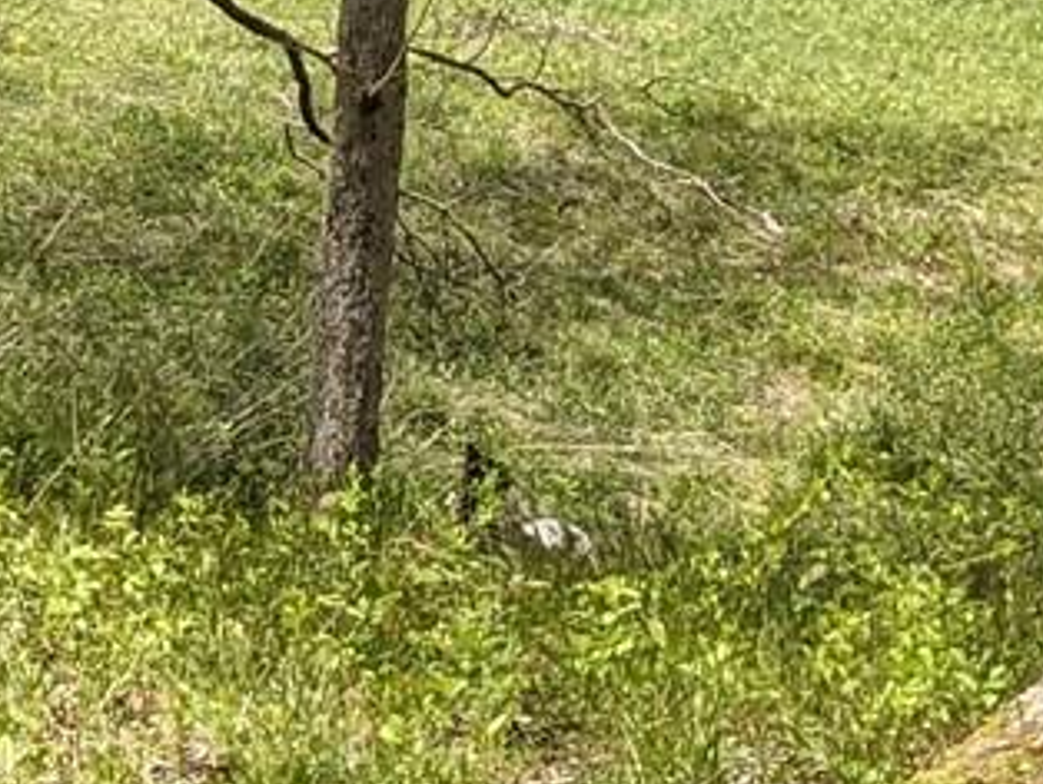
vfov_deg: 8.1
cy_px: -638
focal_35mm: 176
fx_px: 5307
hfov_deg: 9.9
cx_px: -1462
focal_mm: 4.38
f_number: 1.73
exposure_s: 1/1957
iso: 48
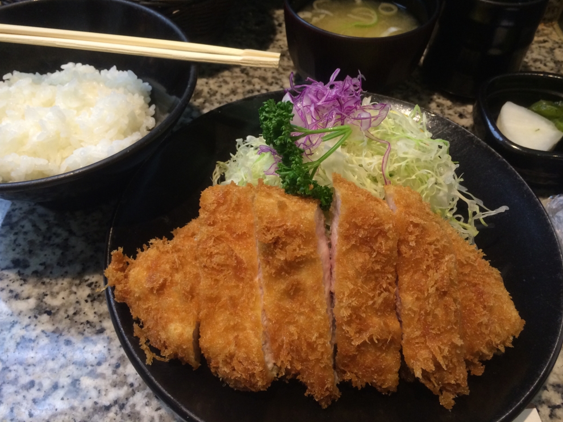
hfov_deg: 58.4
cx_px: 276
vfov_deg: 45.4
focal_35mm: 31
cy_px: 204
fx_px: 504
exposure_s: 1/33
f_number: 2.2
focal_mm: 4.12
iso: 80
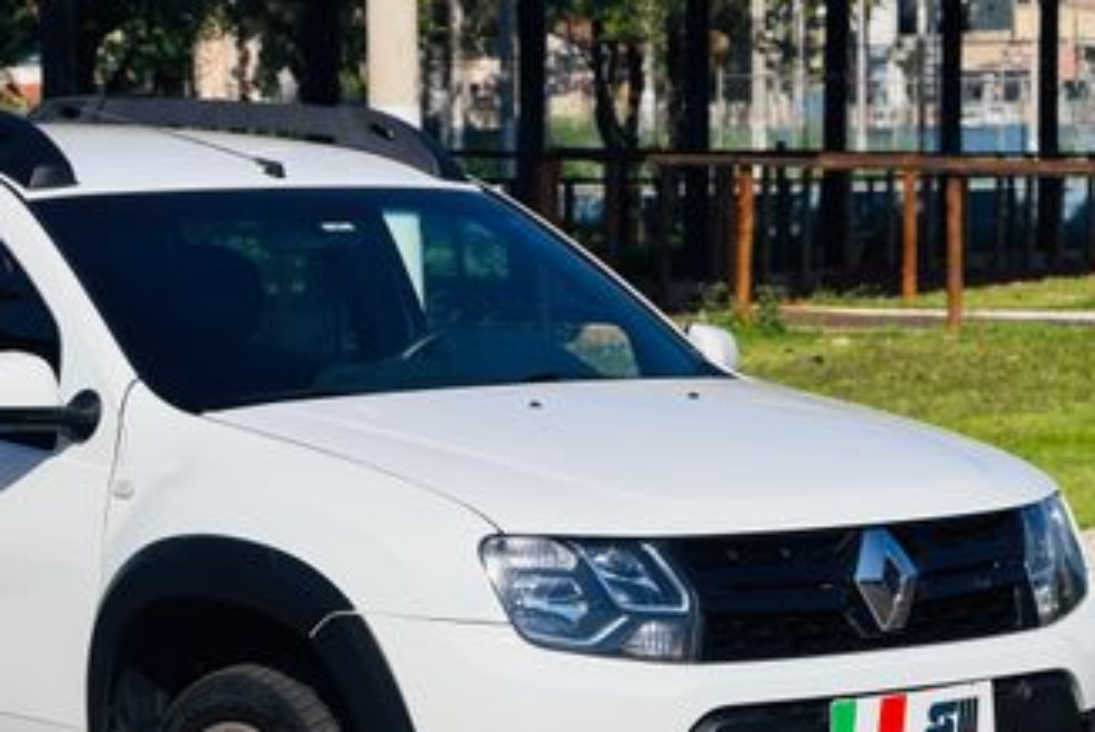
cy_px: 571
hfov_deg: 13.7
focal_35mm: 150
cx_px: 440
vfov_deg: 9.1
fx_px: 4566
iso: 20
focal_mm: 16.89
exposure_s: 1/1656
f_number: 2.8
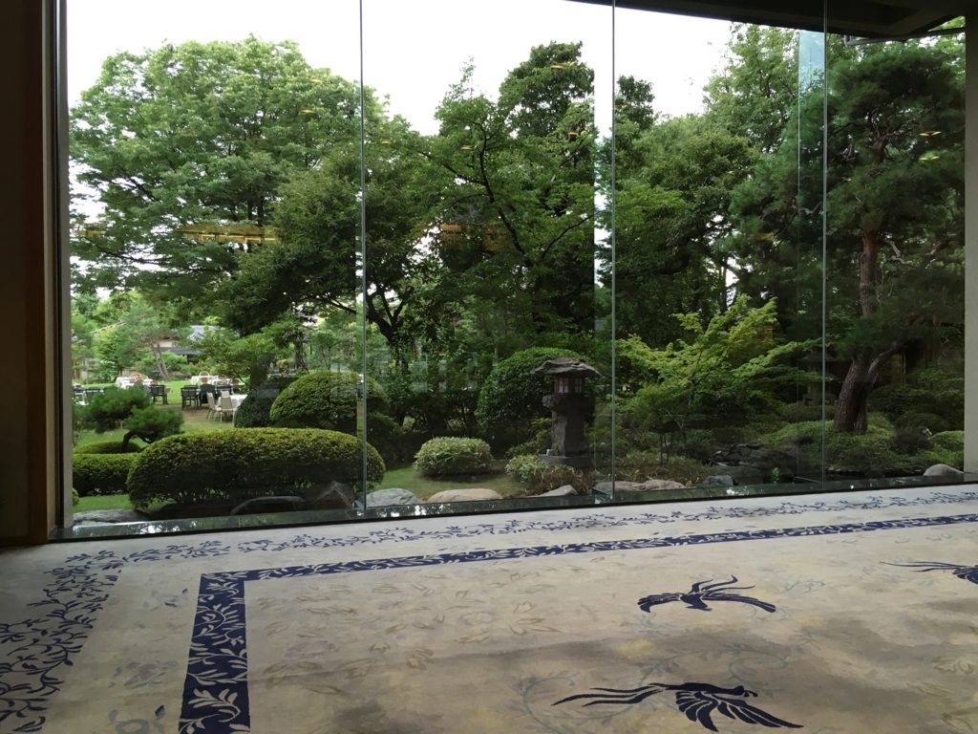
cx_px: 489
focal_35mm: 29
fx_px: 819
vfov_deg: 48.2
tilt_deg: -0.1
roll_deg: -0.4
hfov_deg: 61.7
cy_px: 367
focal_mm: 4.15
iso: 64
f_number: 2.2
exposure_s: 1/30
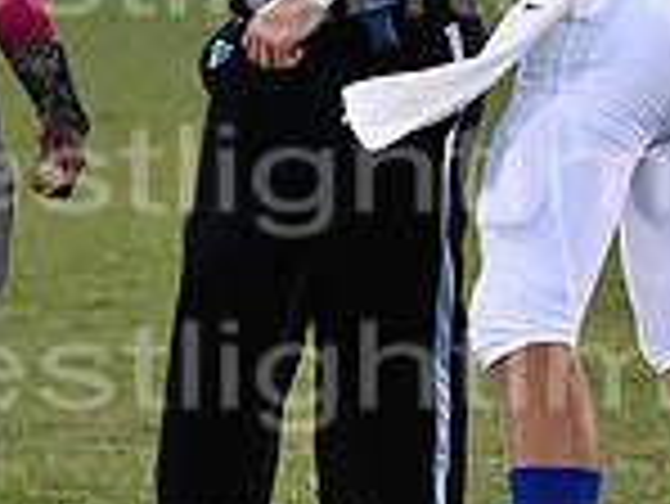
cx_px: 427
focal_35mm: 505
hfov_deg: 3.9
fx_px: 9782
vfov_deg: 2.9
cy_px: -115
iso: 1600
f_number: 4
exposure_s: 1/800
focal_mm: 90
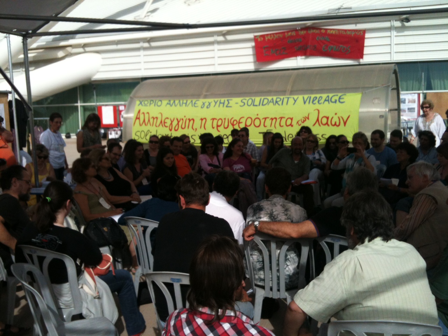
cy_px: 168
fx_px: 453
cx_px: 224
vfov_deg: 40.7
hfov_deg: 52.6
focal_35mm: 35
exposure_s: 1/1902
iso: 64
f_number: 2.8
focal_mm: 3.85
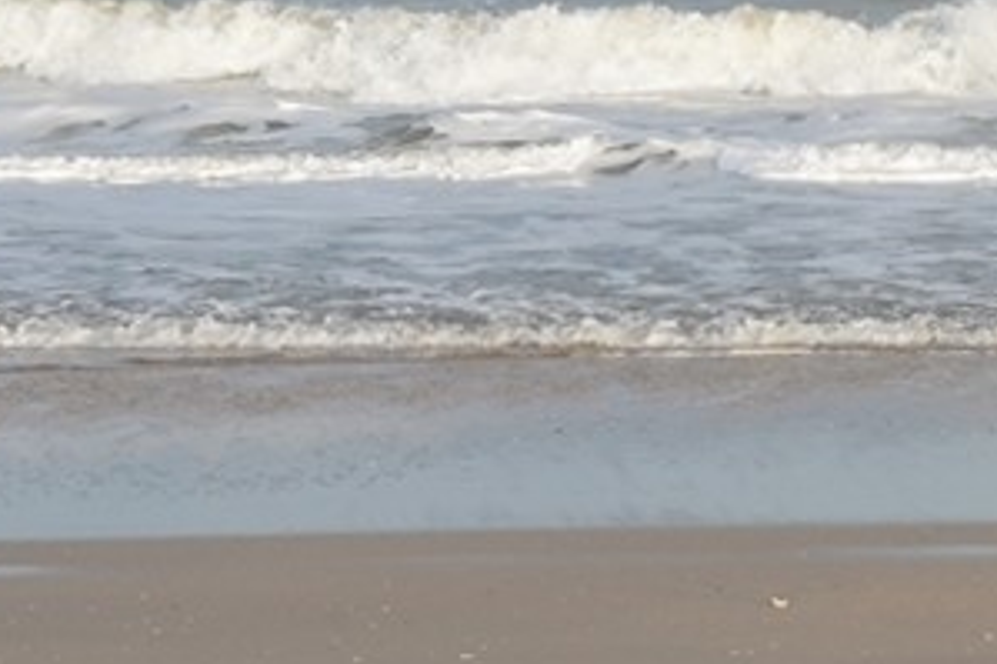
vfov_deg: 5.1
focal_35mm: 268
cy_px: 340
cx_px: 2274
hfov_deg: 7.3
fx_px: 7418
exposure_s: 1/100
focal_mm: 40
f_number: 25
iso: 400
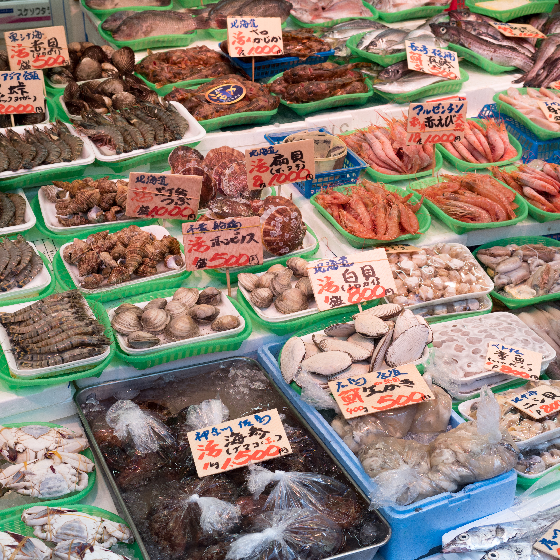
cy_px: 280
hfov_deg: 34.0
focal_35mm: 50
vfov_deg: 34.0
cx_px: 288
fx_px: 915
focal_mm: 21
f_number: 4
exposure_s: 1/125
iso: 200
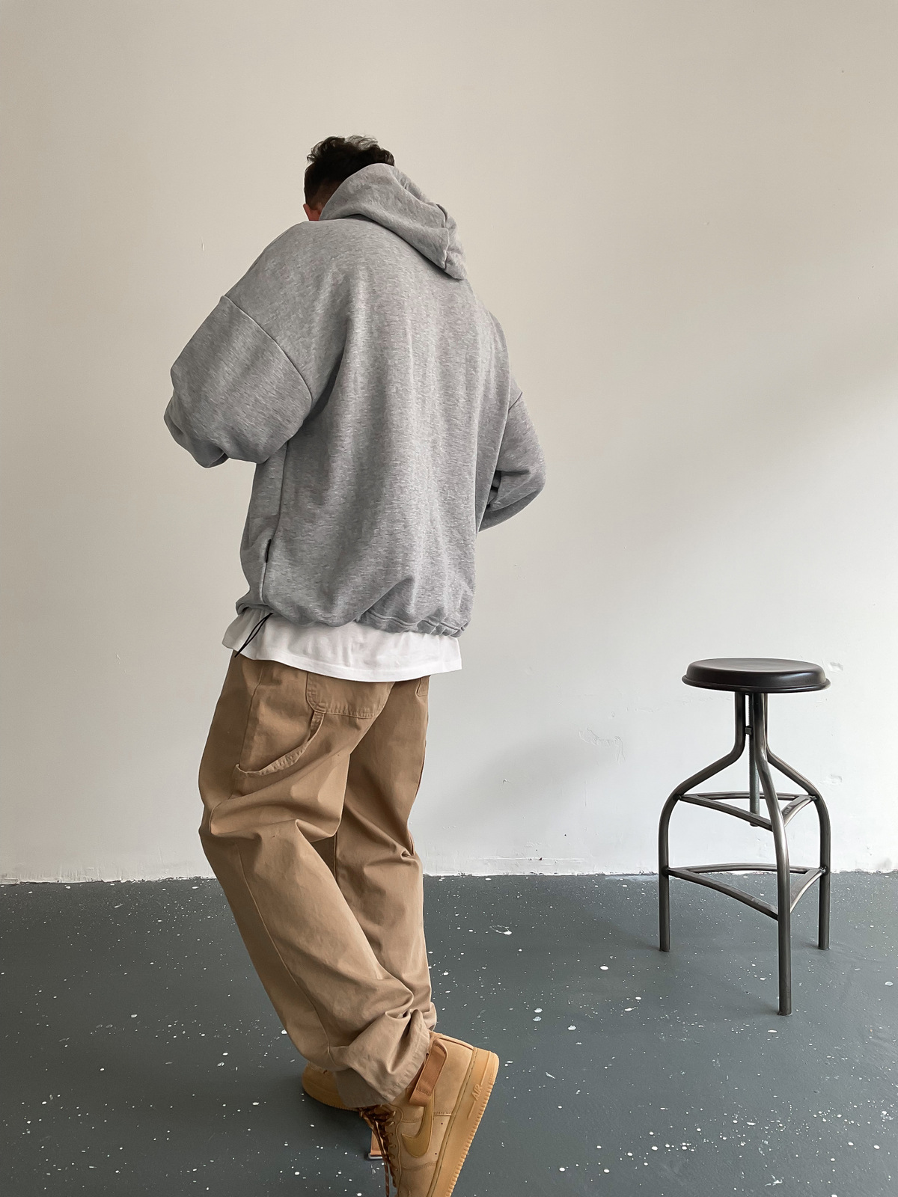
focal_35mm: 29
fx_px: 1003
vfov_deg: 61.7
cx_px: 449
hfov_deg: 48.2
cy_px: 598
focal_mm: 3
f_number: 1.8
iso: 40
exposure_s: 1/120
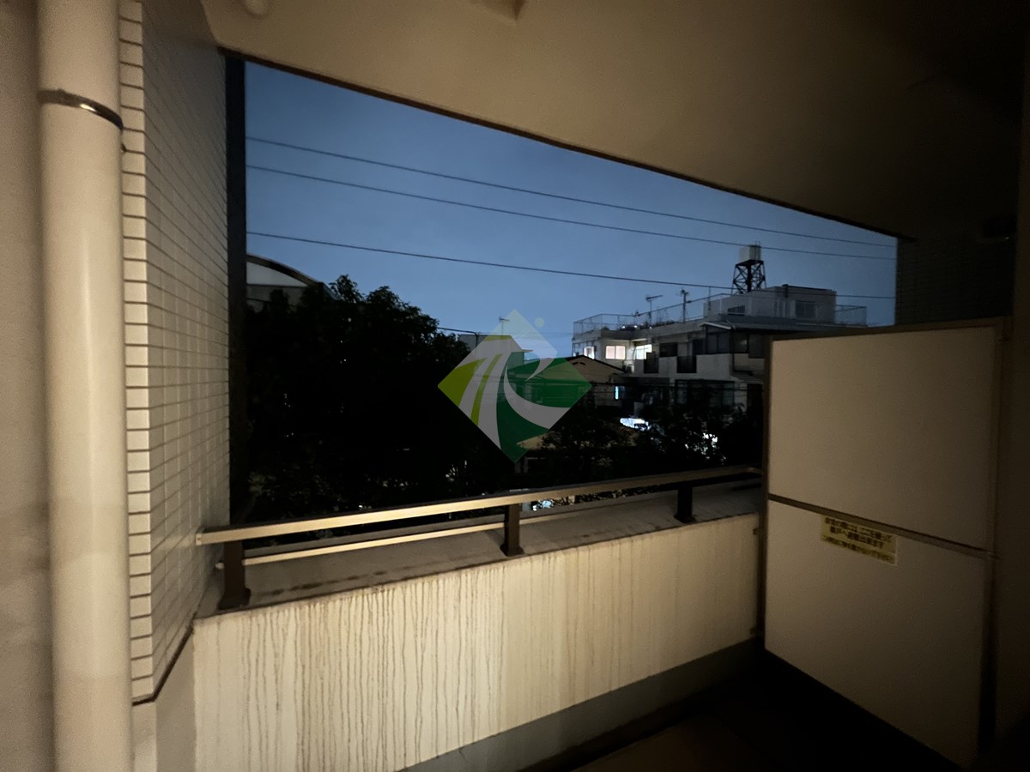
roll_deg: -0.5
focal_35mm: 13
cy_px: 386
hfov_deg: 106.2
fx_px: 387
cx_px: 515
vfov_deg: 89.9
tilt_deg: -0.4
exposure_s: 1/8
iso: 800
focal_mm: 1.57
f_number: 1.8
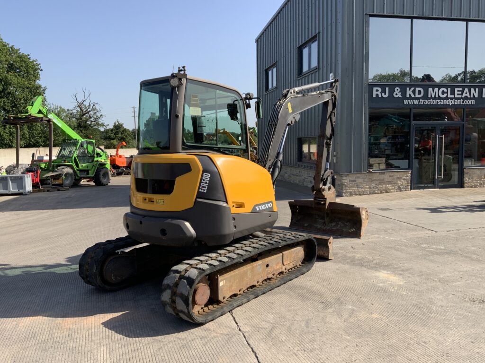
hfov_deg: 61.7
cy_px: 182
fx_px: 406
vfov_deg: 48.2
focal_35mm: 29
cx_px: 242
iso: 16
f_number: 1.8
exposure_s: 1/1412
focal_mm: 3
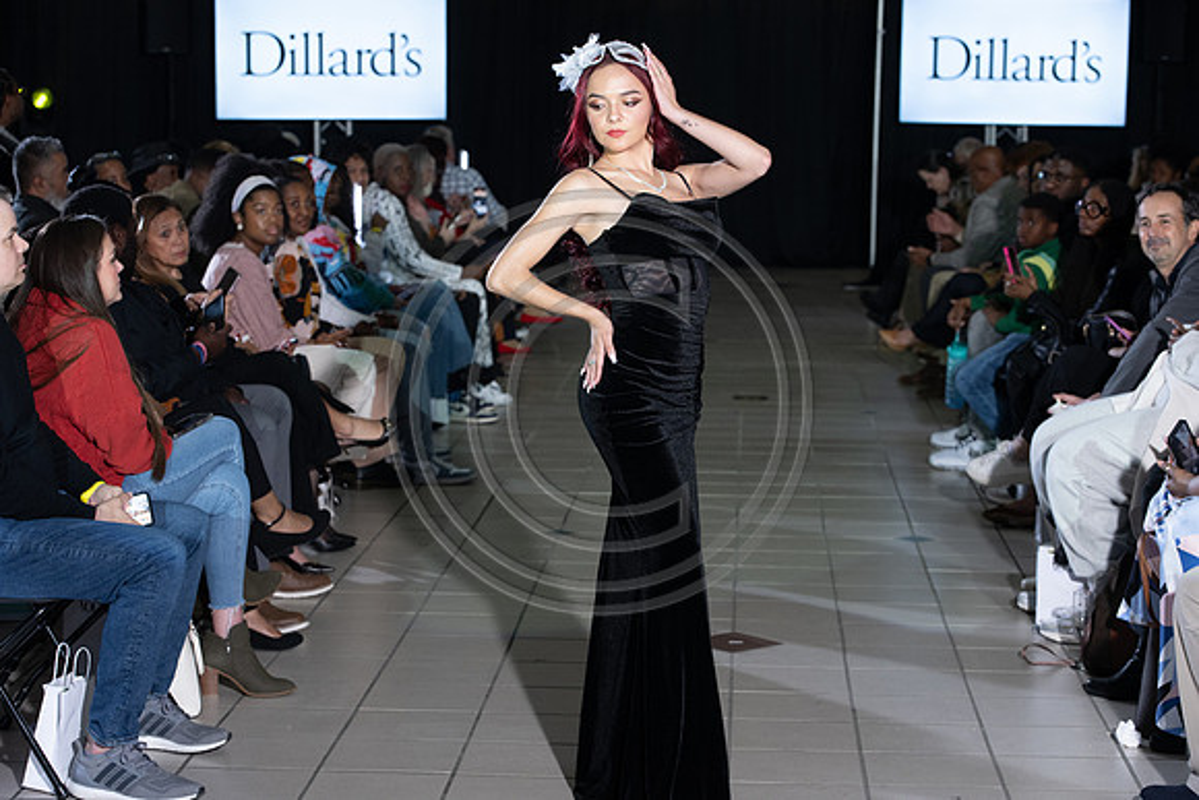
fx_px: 2665
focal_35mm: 80
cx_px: 600
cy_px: 400
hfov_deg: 25.4
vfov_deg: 17.1
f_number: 5
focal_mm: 80
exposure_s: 1/160
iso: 1250
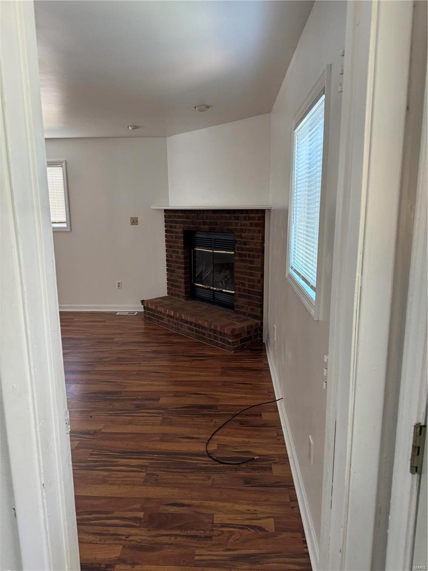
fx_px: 396
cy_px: 286
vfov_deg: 71.6
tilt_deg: -9.9
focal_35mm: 24
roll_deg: +1.0
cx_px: 214
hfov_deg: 56.8
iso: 400
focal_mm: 6.76
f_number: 1.78
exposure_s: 1/60
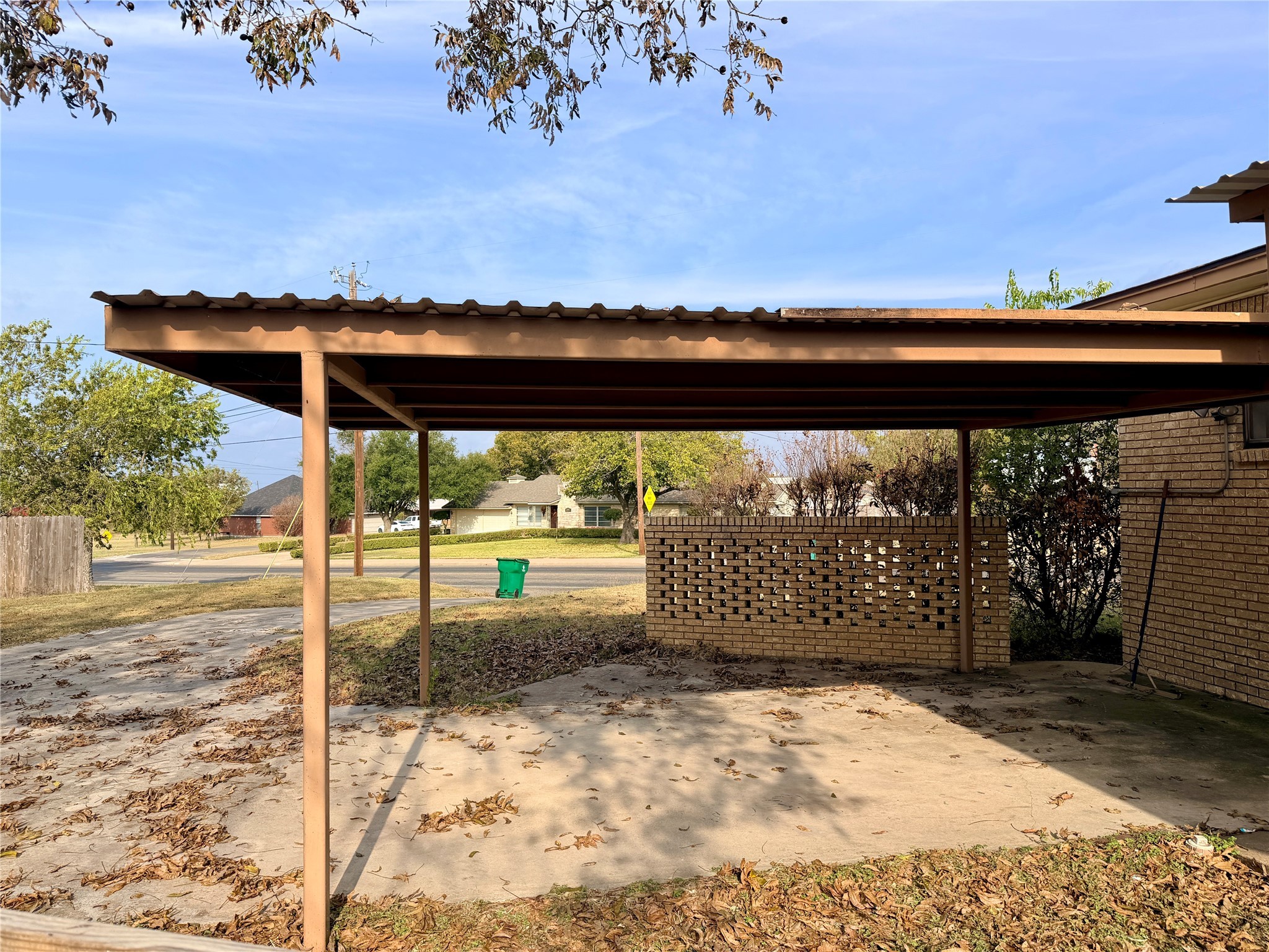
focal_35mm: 24
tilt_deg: +1.3
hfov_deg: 71.6
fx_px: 880
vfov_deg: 56.8
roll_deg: +0.7
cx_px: 634
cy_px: 476
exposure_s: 1/3953
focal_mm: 6.76
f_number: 1.78
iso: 80
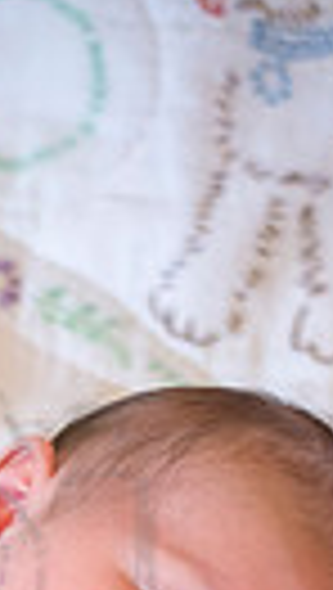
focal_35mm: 180
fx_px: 2816
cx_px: -40
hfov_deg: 6.7
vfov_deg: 11.3
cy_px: 986
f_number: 2.5
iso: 800
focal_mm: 50
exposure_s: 1/60
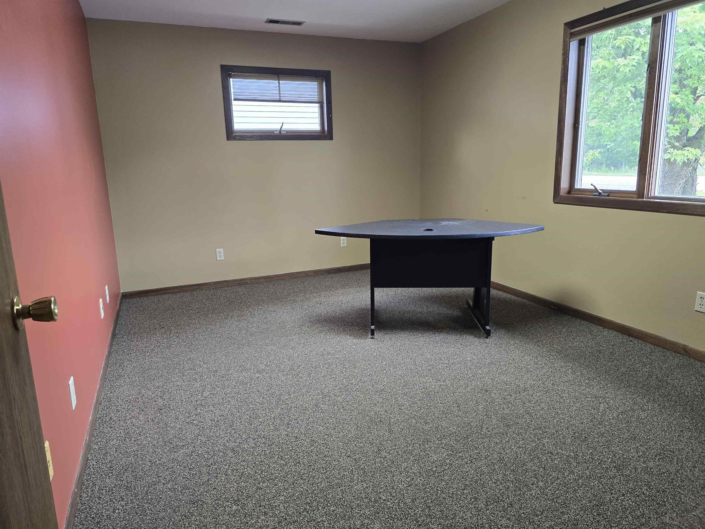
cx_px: 352
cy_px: 264
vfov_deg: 58.9
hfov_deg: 73.9
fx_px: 468
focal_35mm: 23
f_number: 1.7
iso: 160
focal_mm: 6.3
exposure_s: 1/120
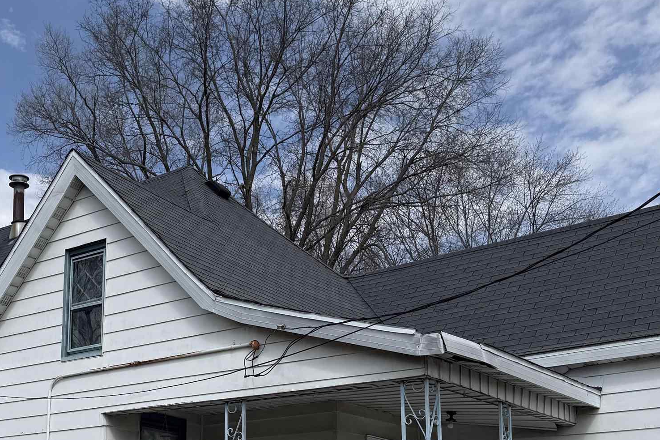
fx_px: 953
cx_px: 149
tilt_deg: +10.2
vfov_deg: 25.1
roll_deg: -1.4
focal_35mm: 52
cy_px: 403
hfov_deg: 37.1
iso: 80
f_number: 1.78
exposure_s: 1/6173
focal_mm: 6.76
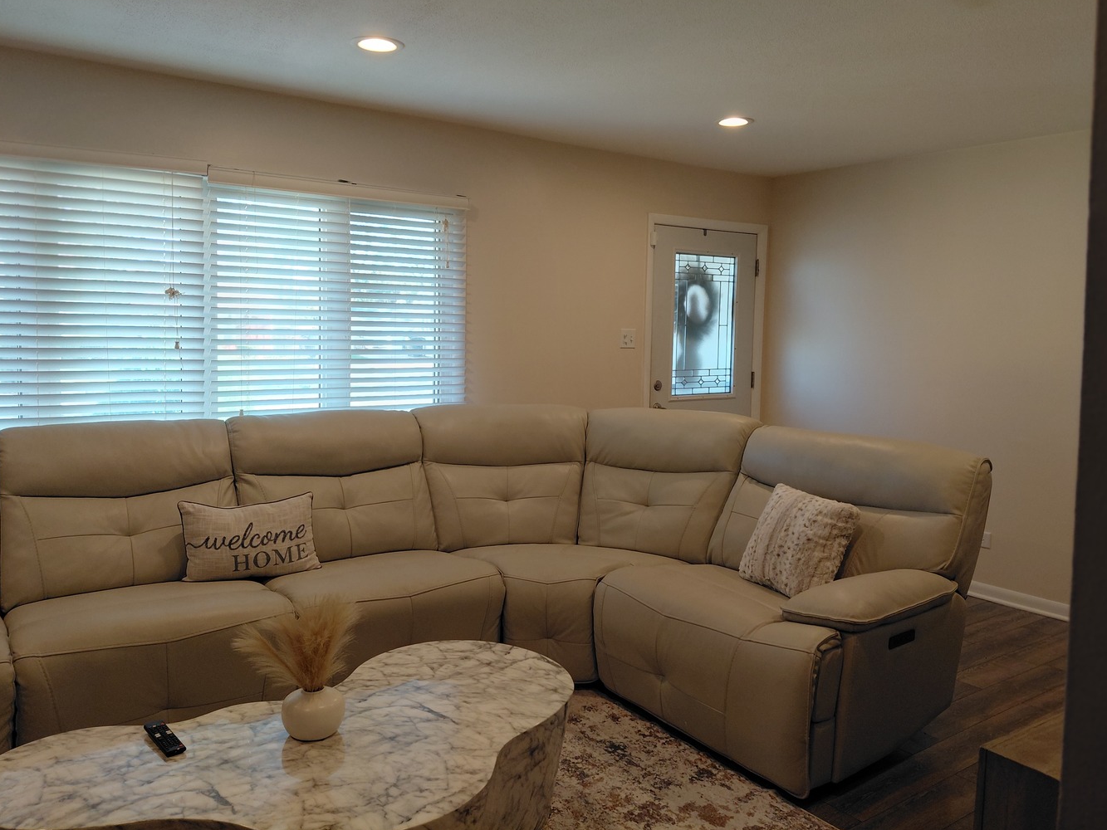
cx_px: 578
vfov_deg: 51.3
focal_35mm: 27
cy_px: 384
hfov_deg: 65.3
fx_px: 864
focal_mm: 4.69
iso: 64
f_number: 1.8
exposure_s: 1/60
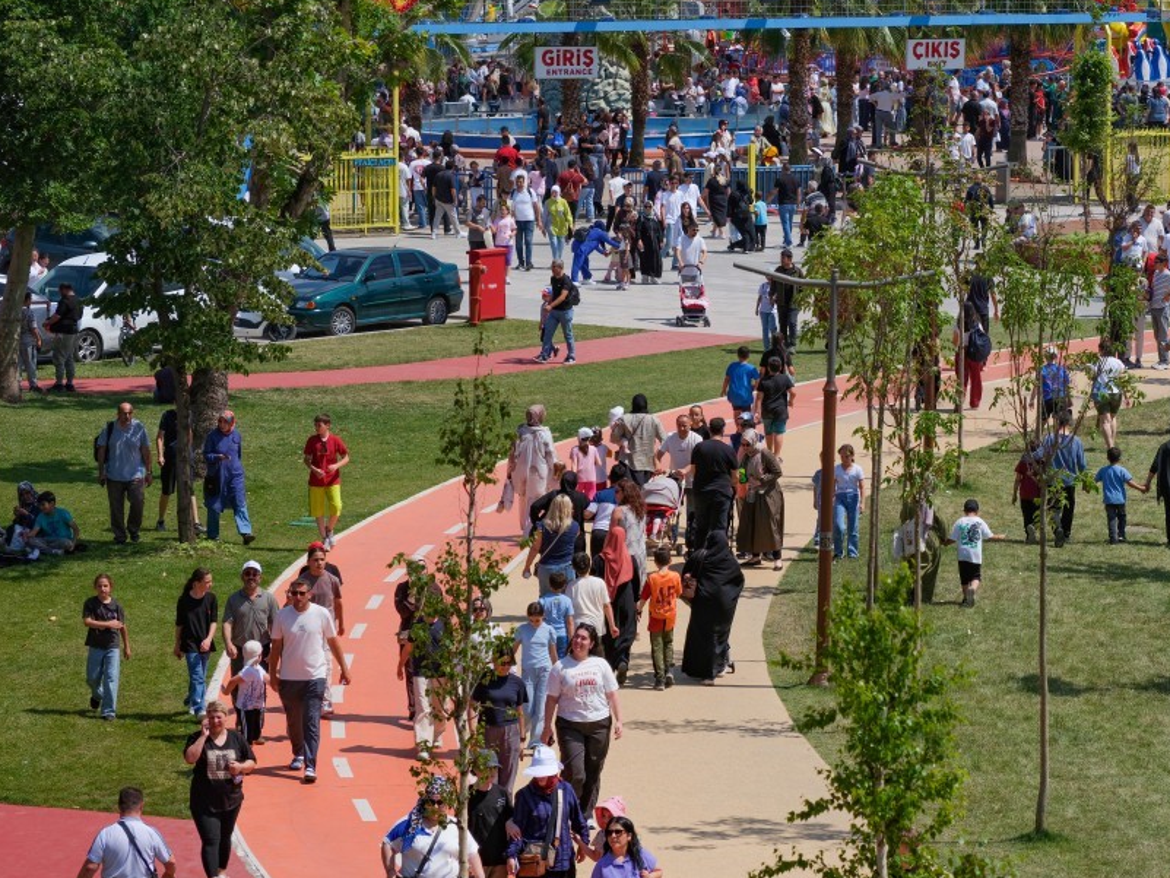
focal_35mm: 142
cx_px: 762
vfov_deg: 10.4
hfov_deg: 13.9
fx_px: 4800
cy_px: 276
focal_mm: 100
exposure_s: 1/1600
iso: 200
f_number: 5.6
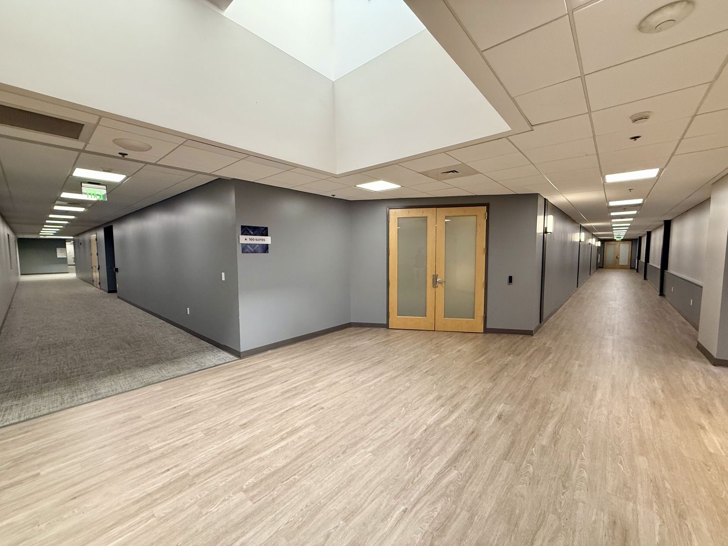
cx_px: 364
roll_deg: +0.1
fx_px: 294
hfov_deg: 102.1
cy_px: 273
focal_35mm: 14
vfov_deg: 85.7
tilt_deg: -3.8
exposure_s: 1/120
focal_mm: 2.22
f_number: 2.2
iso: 320
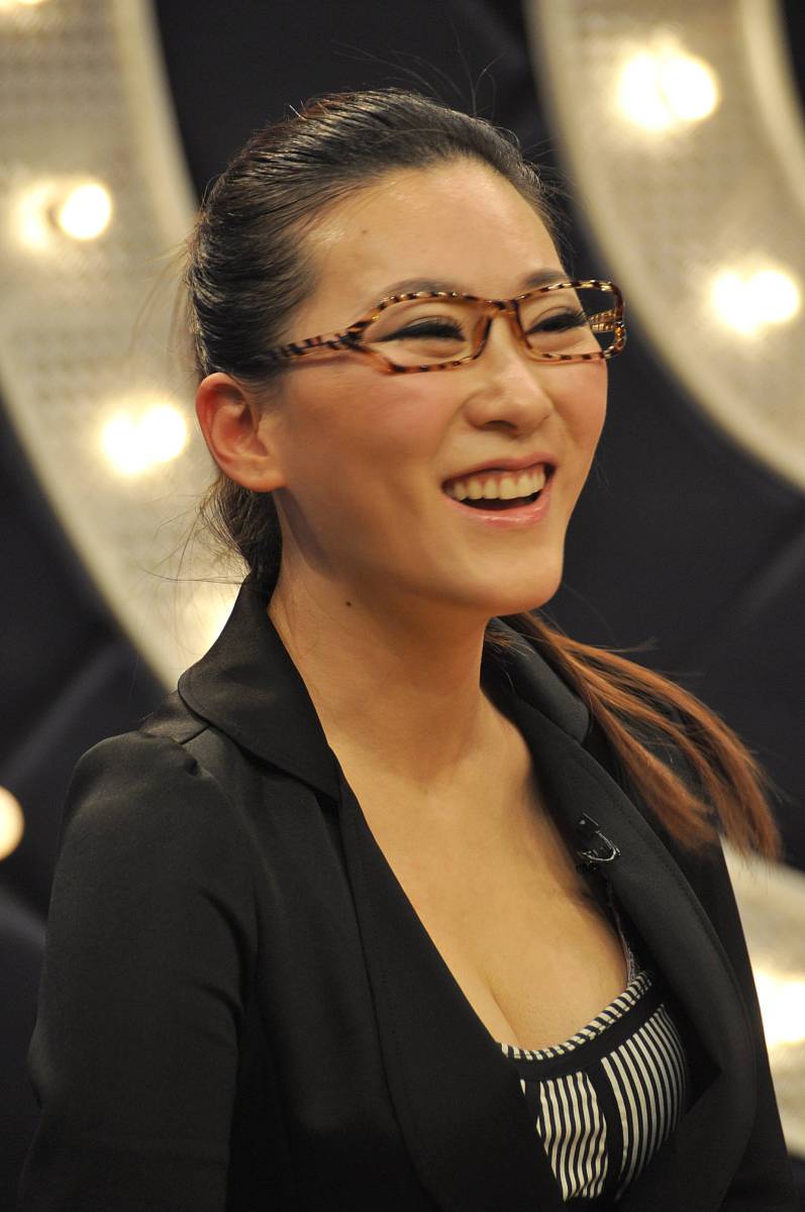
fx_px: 12610
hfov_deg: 3.7
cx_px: 402
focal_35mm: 375
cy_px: 606
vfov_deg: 5.5
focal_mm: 250
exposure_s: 1/100
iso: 640
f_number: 6.3
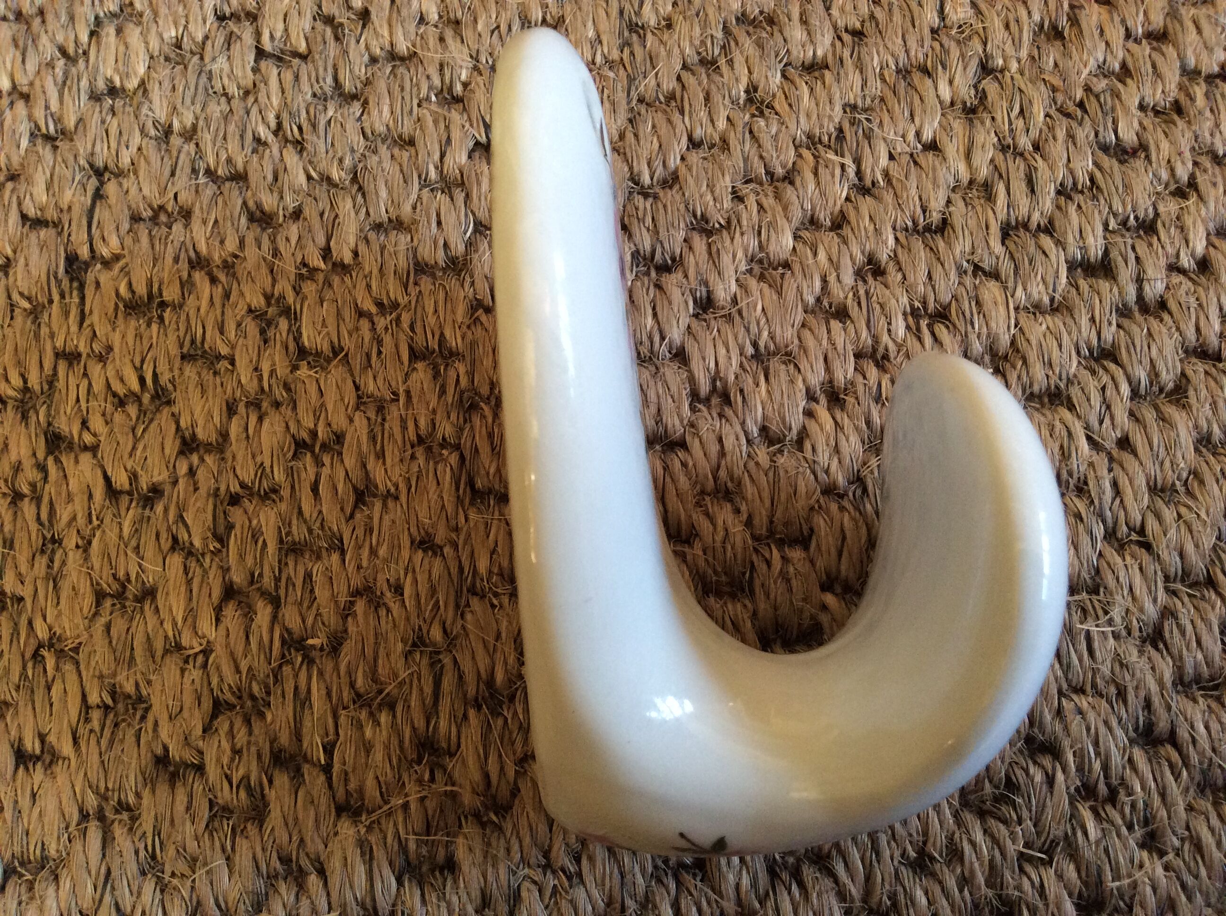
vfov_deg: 44.1
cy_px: 458
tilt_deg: -74.4
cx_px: 613
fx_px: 1132
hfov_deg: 56.9
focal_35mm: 32
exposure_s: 1/25
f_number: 2.4
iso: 160
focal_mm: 3.3
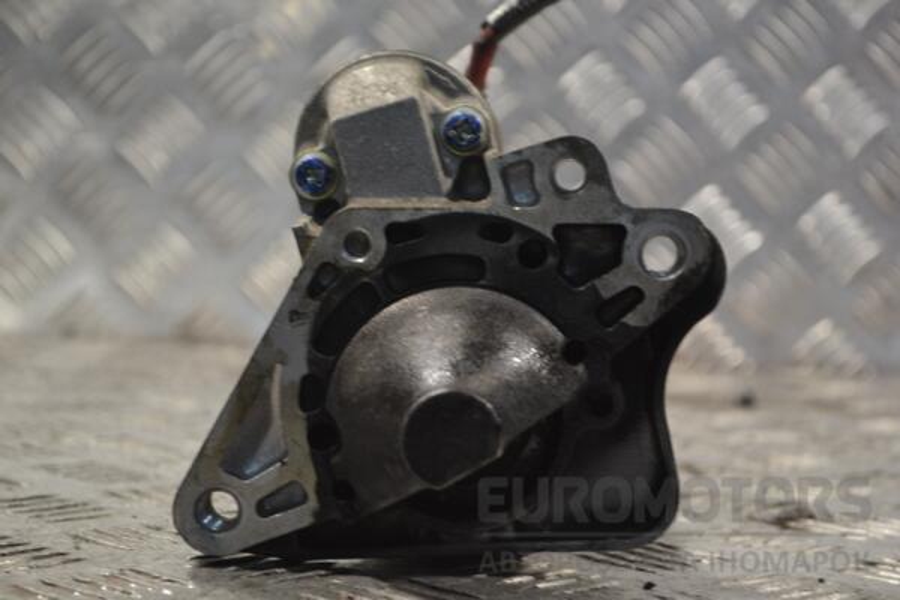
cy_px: 300
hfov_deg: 24.6
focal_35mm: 82
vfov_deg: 16.6
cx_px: 450
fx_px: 2062
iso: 500
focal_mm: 55
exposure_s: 1/60
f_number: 5.6
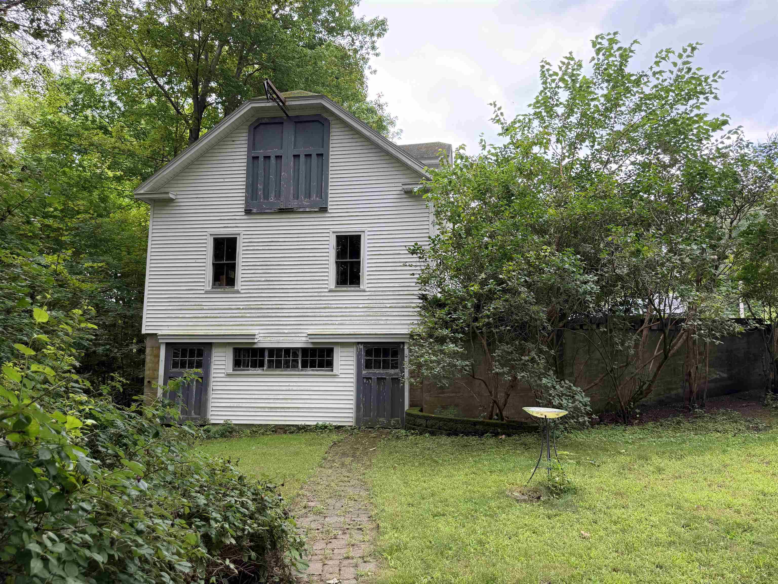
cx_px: 389
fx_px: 539
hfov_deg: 71.6
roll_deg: -1.3
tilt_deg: +7.1
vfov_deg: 56.8
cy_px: 292
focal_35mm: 24
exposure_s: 1/249
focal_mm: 6.76
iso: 64
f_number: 1.78
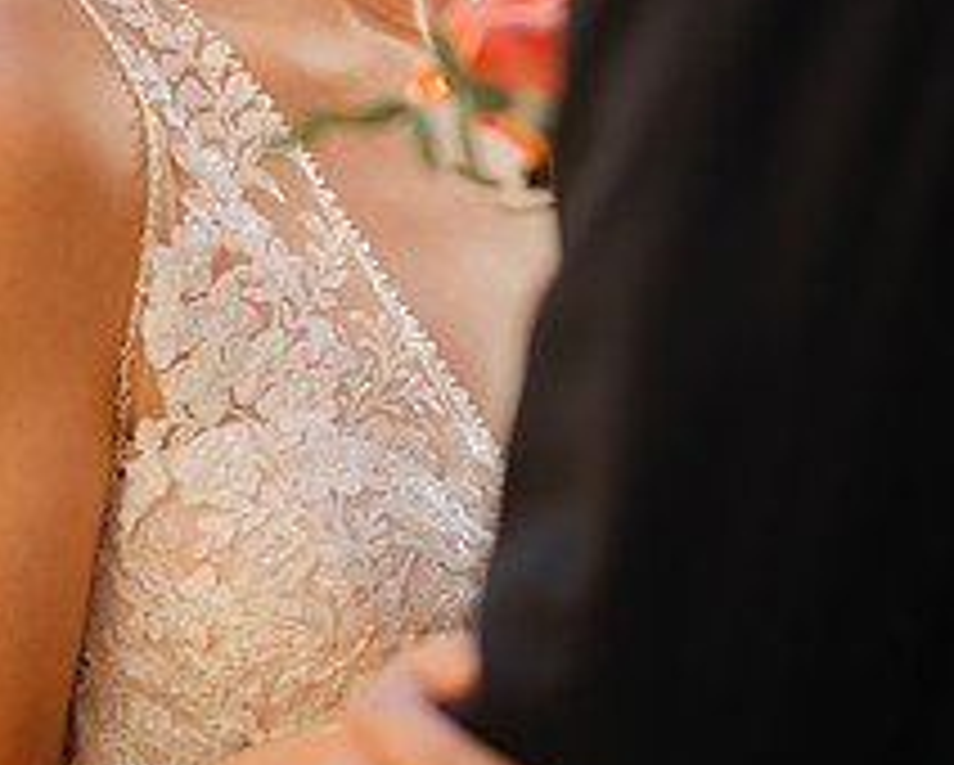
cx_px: 374
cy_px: 108
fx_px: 5906
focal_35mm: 209
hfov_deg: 9.2
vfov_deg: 7.4
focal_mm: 105
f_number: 1.4
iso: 64
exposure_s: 1/320
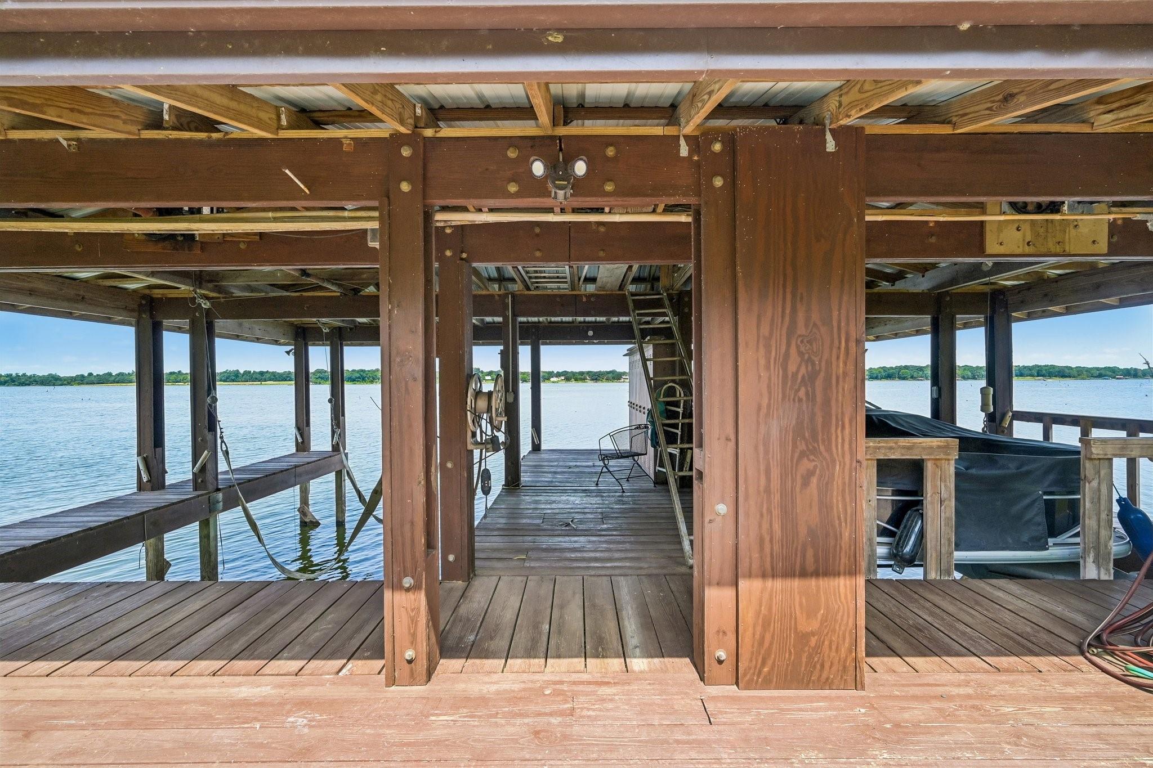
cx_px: 576
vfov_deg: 73.7
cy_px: 384
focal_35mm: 16
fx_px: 512
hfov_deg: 96.7
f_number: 8
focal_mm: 16
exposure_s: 1/250
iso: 400
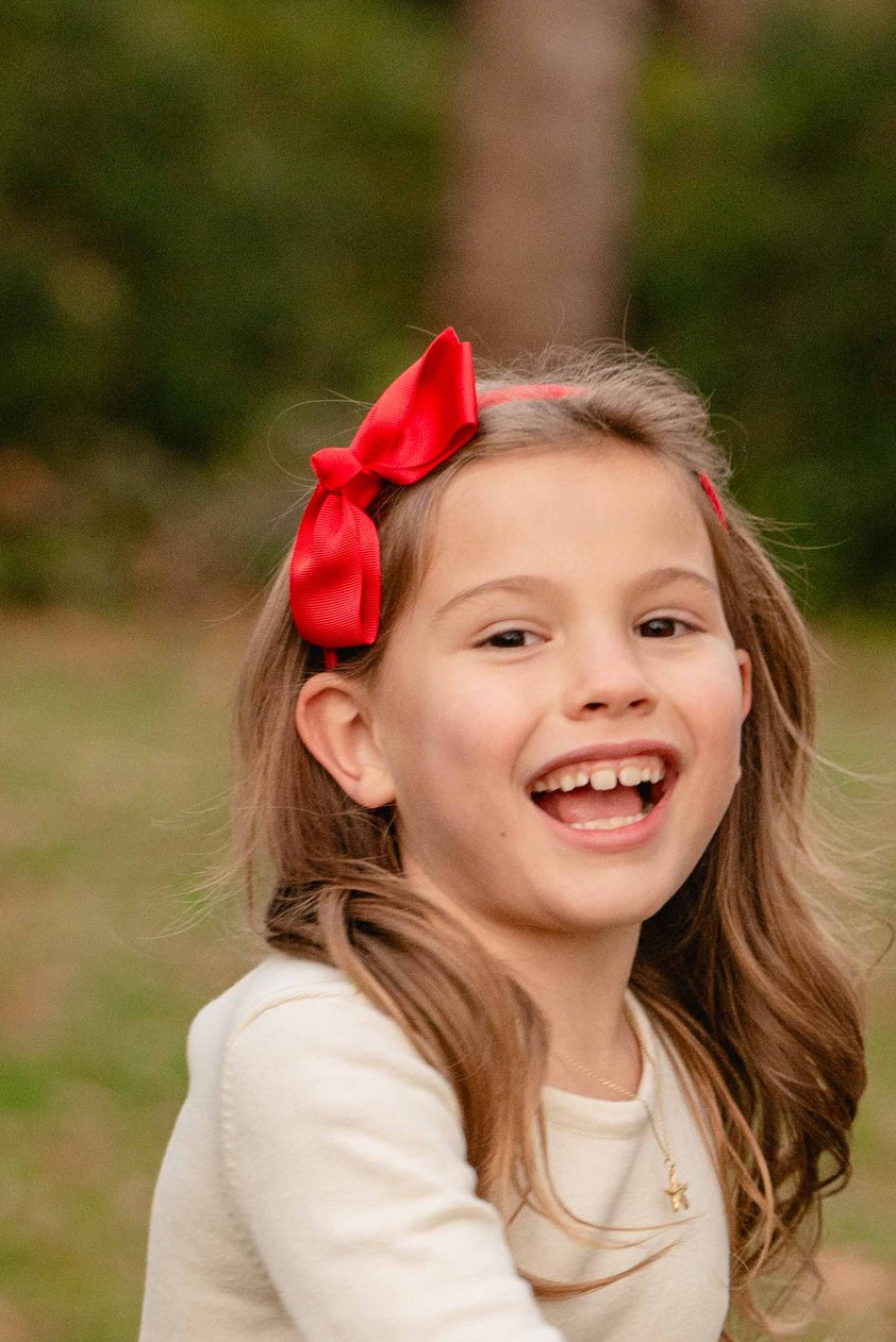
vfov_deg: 5.5
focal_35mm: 371
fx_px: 13842
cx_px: 78
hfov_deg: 3.7
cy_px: 1435
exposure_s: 1/500
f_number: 4
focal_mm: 125
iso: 1250
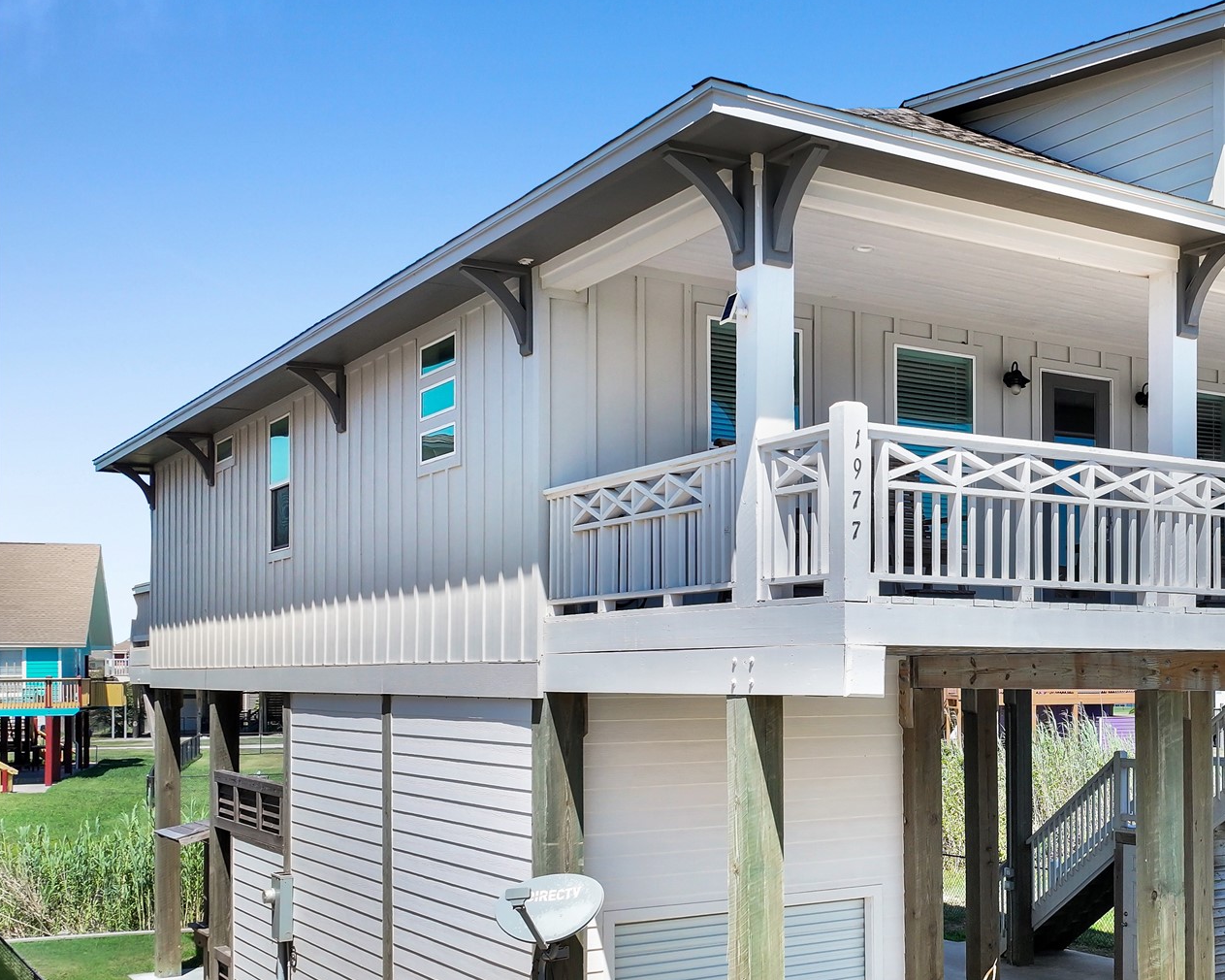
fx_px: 1377
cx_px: 989
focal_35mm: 38
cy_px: 655
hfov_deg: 45.4
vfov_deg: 38.7
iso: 130
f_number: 2.8
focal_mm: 12.29
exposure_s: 1/1600
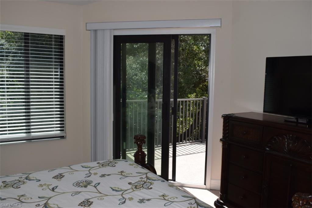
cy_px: 104
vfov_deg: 39.9
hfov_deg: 57.2
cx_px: 156
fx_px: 286
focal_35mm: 33
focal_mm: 22
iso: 100
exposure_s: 1/200
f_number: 8
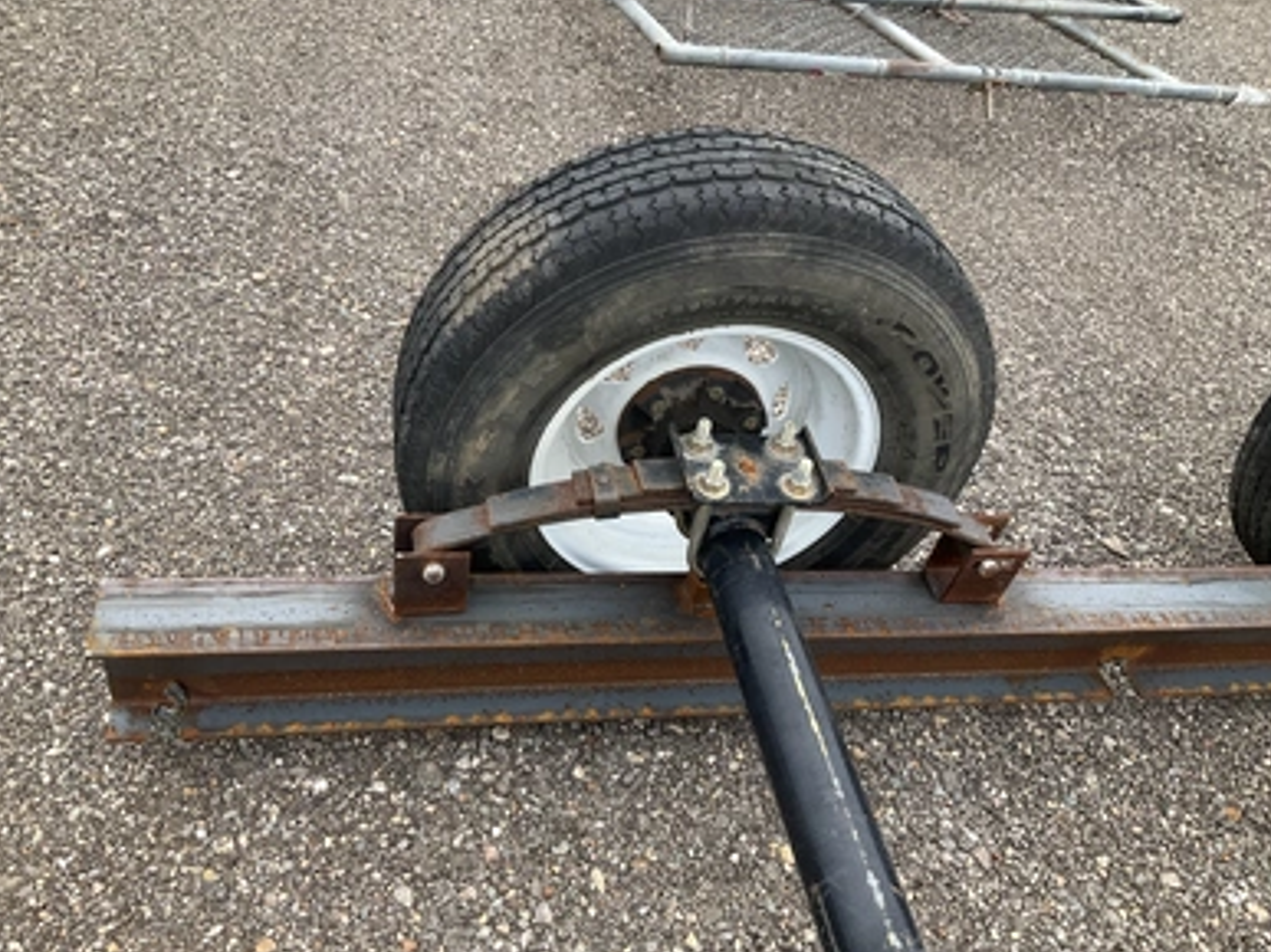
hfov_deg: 60.0
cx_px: 617
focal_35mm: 30
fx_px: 1101
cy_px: 466
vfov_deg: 46.8
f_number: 1.8
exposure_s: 1/495
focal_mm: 3
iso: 25
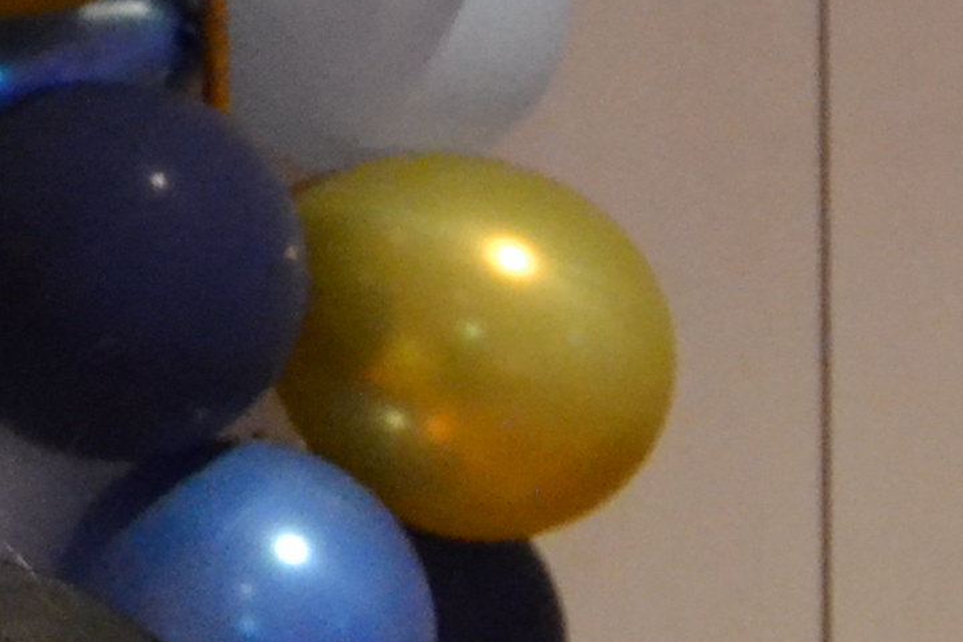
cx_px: -749
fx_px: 5136
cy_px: -570
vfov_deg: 6.9
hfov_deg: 10.1
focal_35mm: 192
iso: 3200
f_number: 3.5
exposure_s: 1/60
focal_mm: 20
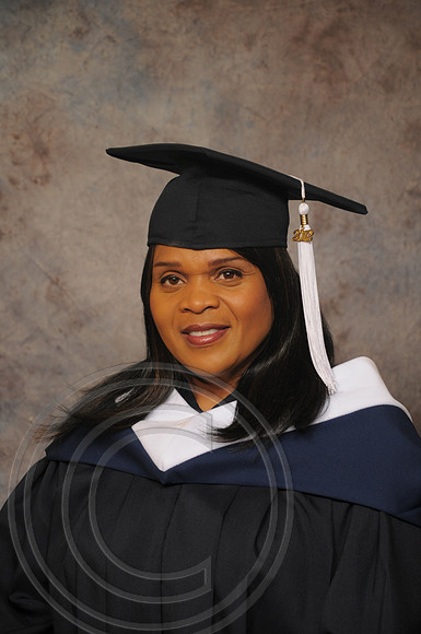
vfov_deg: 15.2
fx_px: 2375
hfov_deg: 10.1
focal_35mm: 135
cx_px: 210
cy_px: 317
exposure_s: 1/60
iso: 200
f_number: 5.6
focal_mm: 90
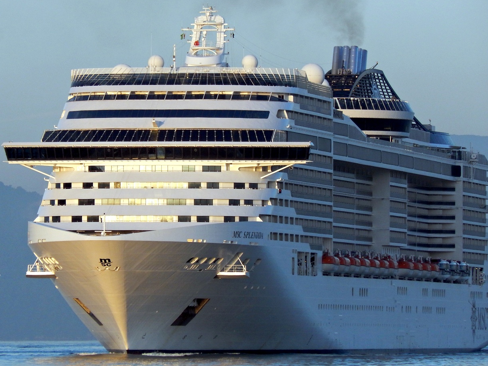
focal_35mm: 409
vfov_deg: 3.6
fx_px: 5767
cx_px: 243
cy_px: 190
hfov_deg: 4.8
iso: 125
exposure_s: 1/250
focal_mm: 69
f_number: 5.7
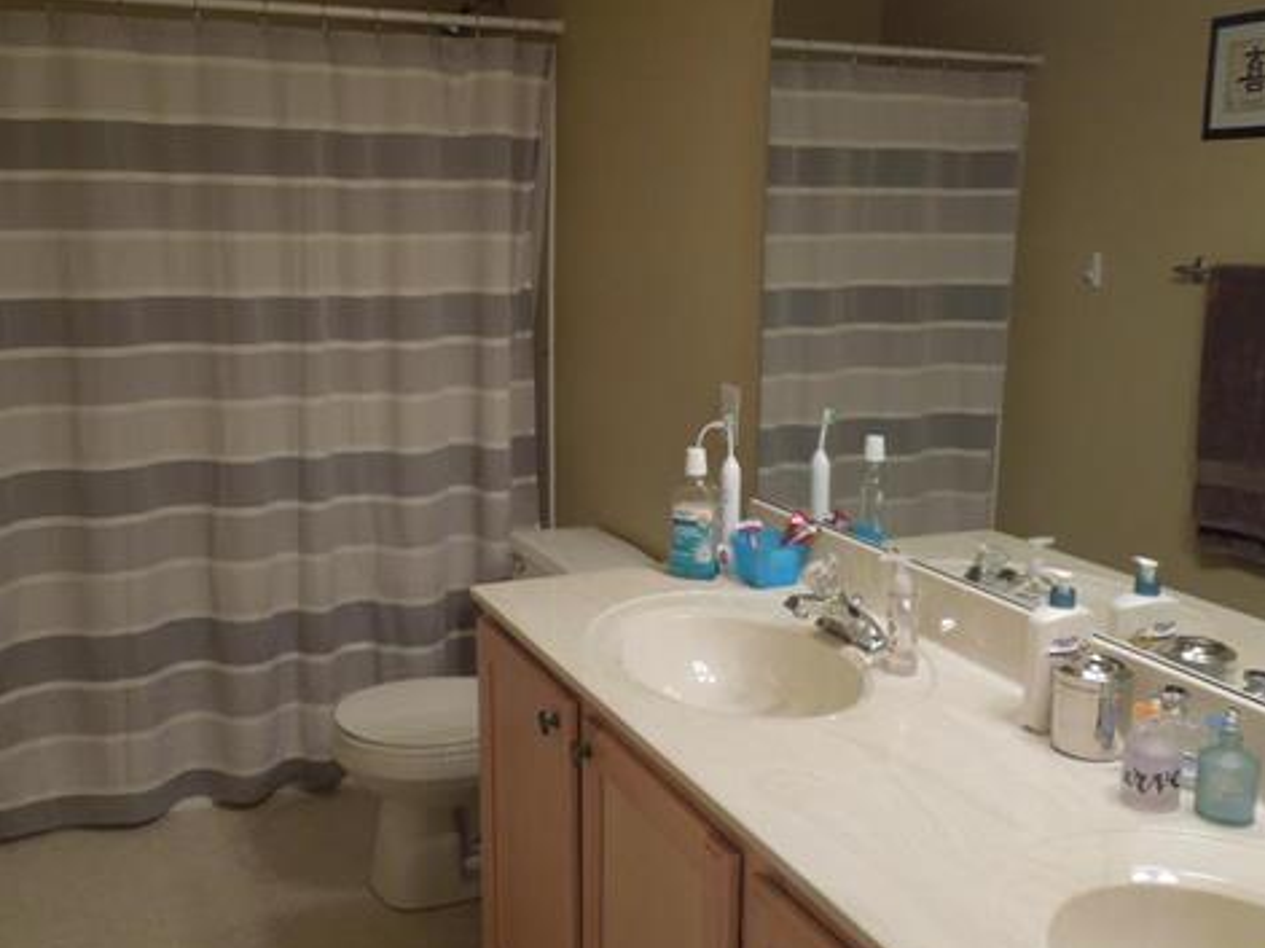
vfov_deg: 41.7
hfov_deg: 53.9
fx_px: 1242
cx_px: 599
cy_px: 424
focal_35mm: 34
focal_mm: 4.5
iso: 280
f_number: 3.3
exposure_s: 1/30
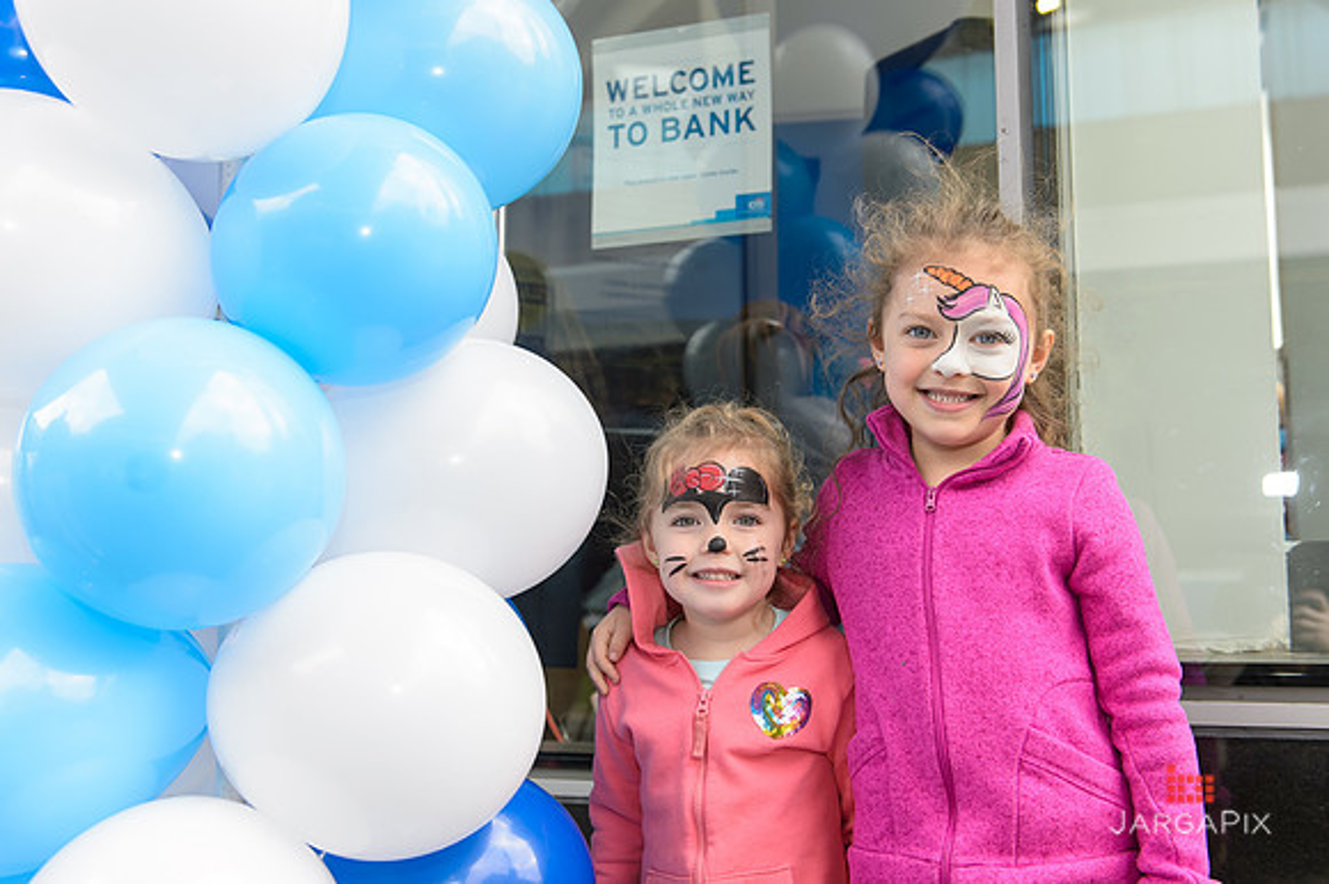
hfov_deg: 50.7
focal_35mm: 38
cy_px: 442
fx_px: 1402
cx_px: 664
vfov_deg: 35.0
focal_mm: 38
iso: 640
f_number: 4
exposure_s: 1/250
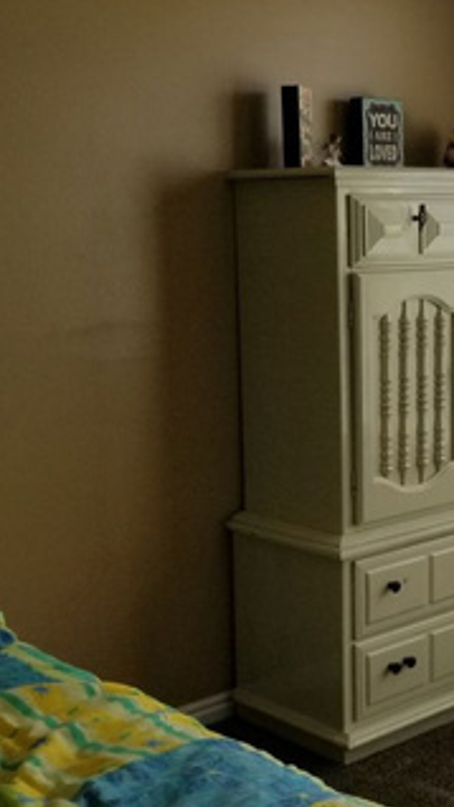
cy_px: 401
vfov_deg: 36.6
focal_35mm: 57
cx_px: 434
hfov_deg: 20.5
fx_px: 1219
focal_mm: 4.3
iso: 50
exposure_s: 1/455
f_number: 1.7
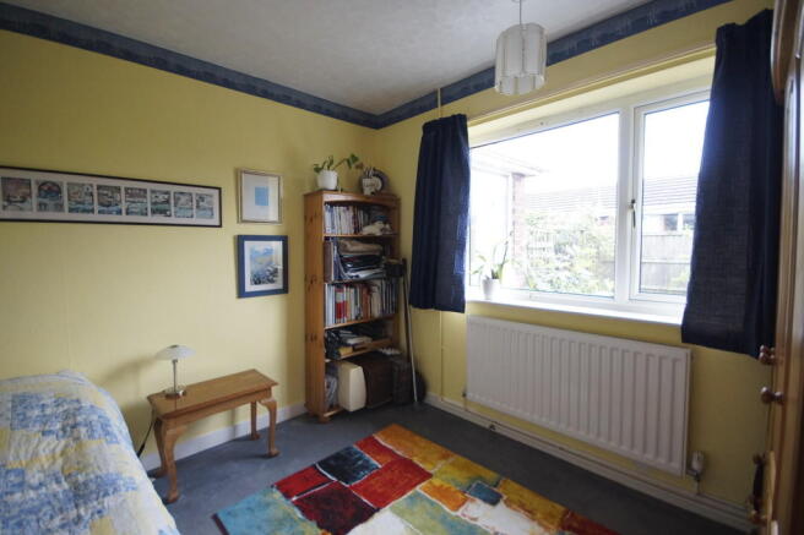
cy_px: 268
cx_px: 402
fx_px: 335
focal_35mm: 15
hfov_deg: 100.4
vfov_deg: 77.3
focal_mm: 10
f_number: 4
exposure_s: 1/60
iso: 1600
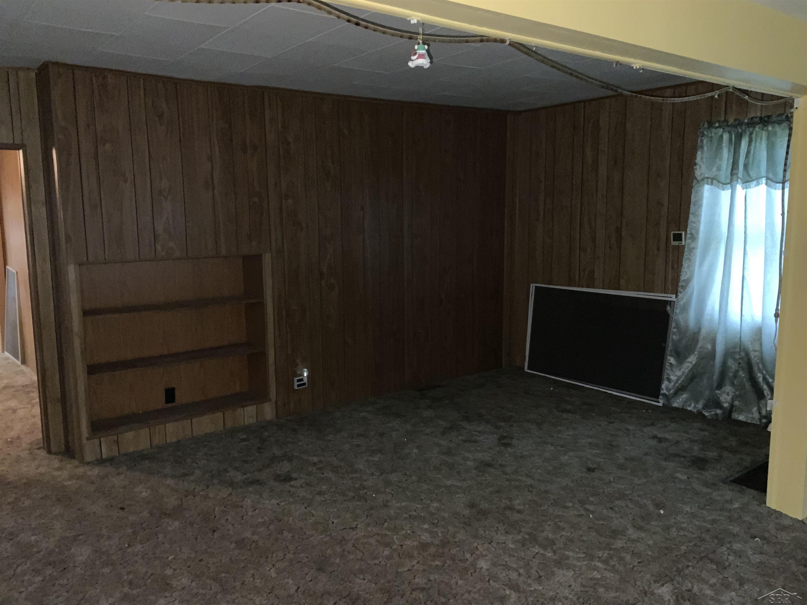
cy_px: 302
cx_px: 404
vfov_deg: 48.2
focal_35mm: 29
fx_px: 676
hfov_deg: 61.7
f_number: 1.8
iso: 160
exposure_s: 1/16
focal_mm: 3
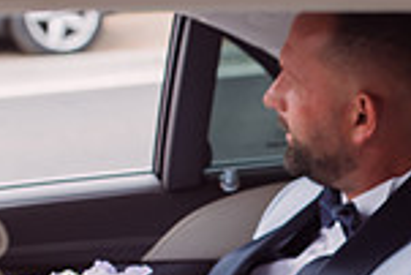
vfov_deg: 10.0
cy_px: 377
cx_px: 441
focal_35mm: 134
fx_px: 1531
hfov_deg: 14.9
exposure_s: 1/200
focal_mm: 35
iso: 100
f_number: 3.5
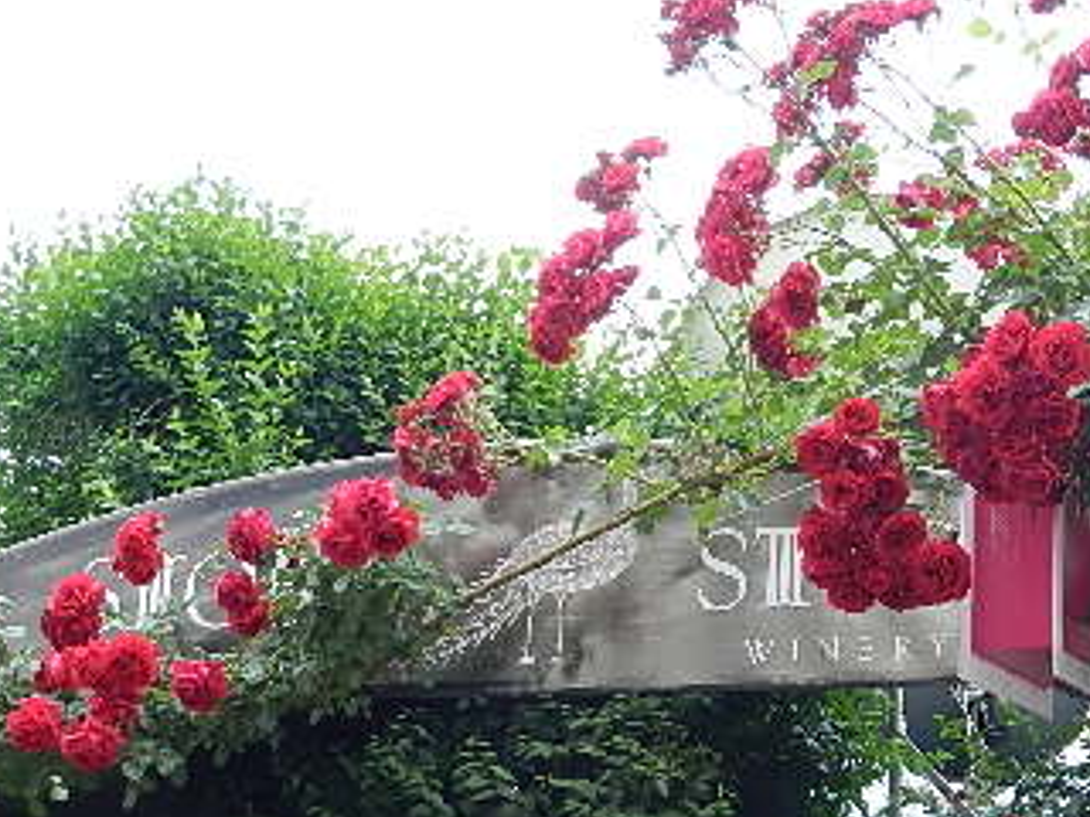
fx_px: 2393
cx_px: 988
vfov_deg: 19.4
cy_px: 371
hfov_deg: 24.9
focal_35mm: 76
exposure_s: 1/160
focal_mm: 6.9
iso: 160
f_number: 4
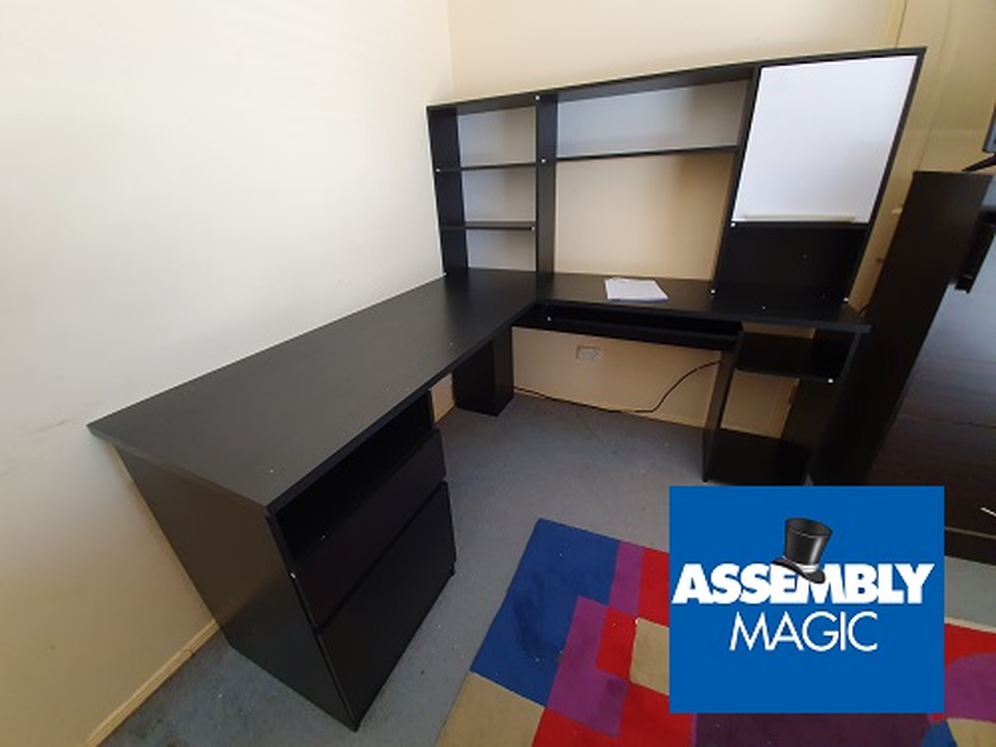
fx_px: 374
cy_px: 374
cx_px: 498
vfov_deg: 89.9
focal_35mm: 13
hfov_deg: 106.2
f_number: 2.2
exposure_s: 1/50
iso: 320
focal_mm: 1.8
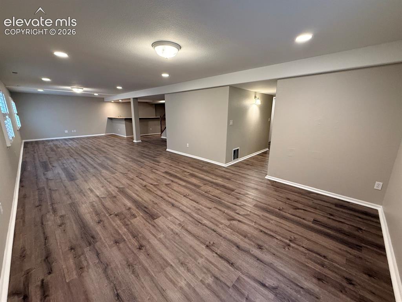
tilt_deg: -12.7
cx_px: 201
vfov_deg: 85.7
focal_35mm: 14
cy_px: 151
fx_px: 163
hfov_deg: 102.1
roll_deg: +0.0
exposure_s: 1/60
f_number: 2.2
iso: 400
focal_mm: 2.22
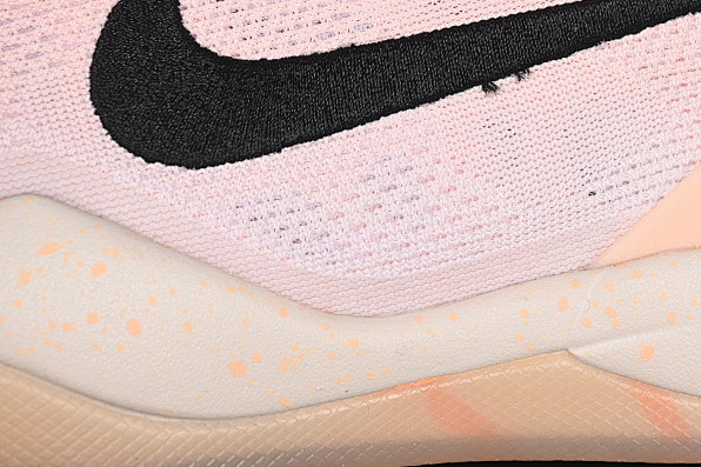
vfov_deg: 10.0
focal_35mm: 136
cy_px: 73
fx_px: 2647
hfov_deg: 15.1
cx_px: 409
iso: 160
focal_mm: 50
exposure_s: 1/80
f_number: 7.1
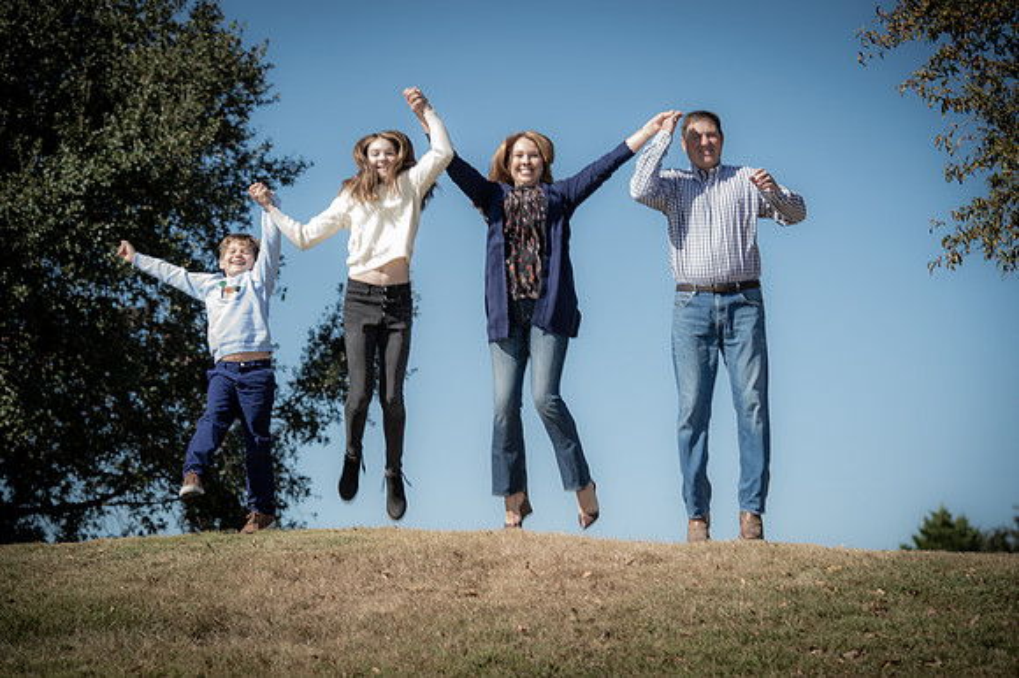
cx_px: 510
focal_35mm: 120
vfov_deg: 11.4
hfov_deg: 17.1
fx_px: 3395
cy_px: 339
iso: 50
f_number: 5
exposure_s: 1/250
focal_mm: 120
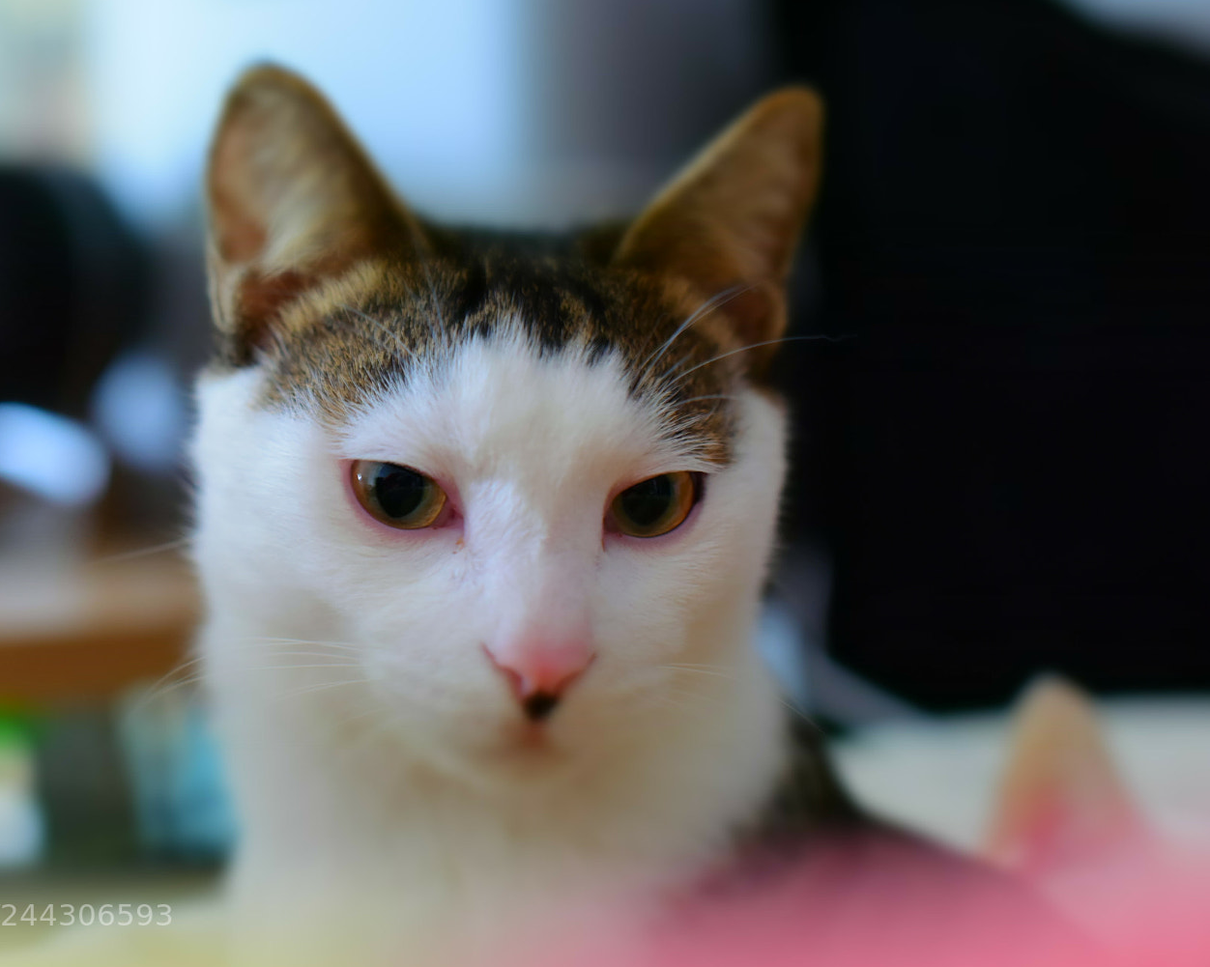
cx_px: 440
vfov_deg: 25.4
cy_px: 475
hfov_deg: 31.3
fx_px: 2148
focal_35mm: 60
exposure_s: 1/20
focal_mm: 50
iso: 1600
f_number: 2.8
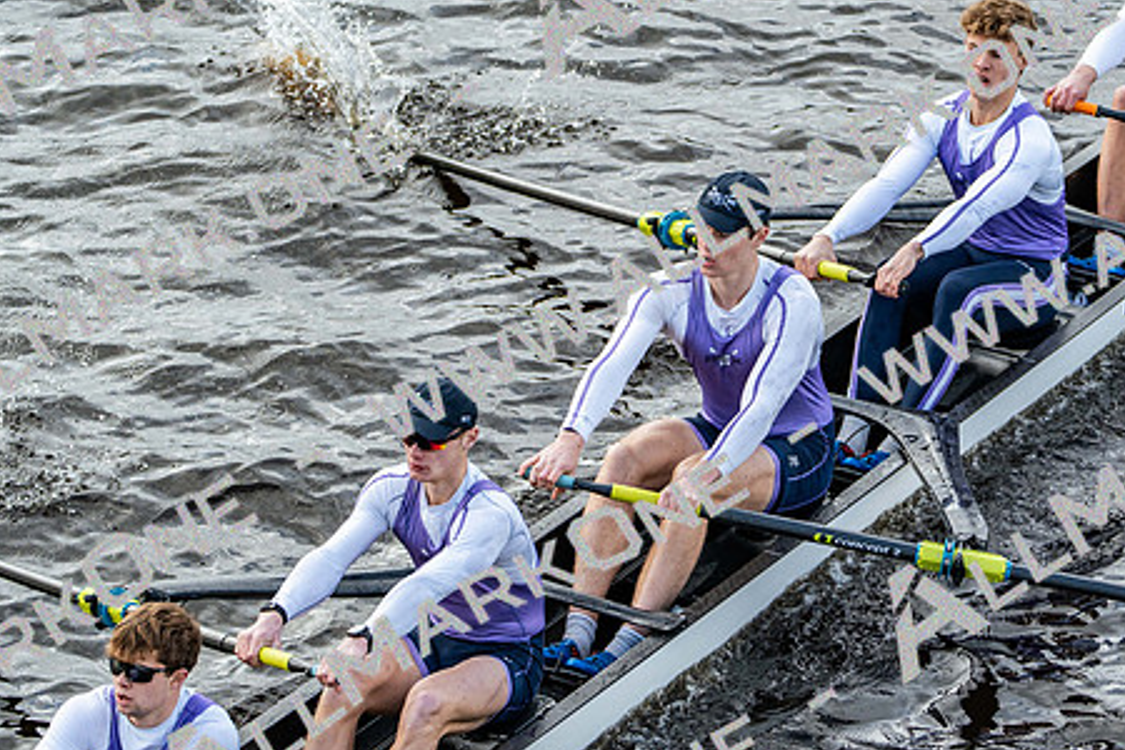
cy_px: 446
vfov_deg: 4.0
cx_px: 675
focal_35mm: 343
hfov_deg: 6.0
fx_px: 10718
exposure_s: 1/1250
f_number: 5.6
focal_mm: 266
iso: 1000
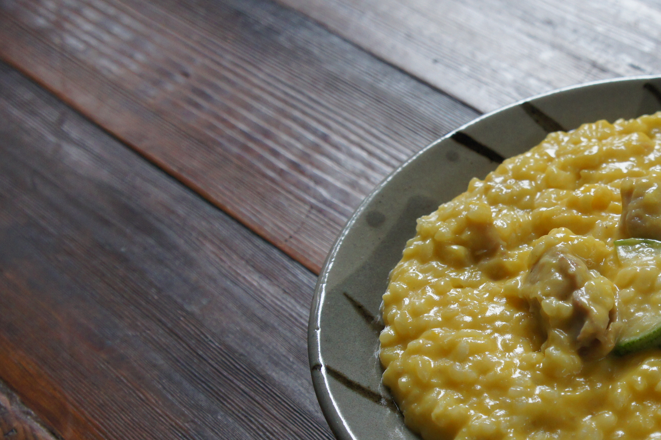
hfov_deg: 26.6
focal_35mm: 74
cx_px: 571
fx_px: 1358
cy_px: 300
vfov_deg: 18.3
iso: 800
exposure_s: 1/250
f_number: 5.6
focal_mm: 28
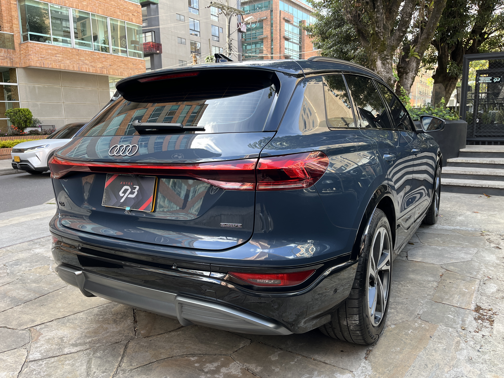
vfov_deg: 53.1
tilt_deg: -9.7
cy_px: 189
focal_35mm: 26
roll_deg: +2.0
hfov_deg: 67.3
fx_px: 379
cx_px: 252
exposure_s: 1/164
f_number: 1.6
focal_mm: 5.1
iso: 40
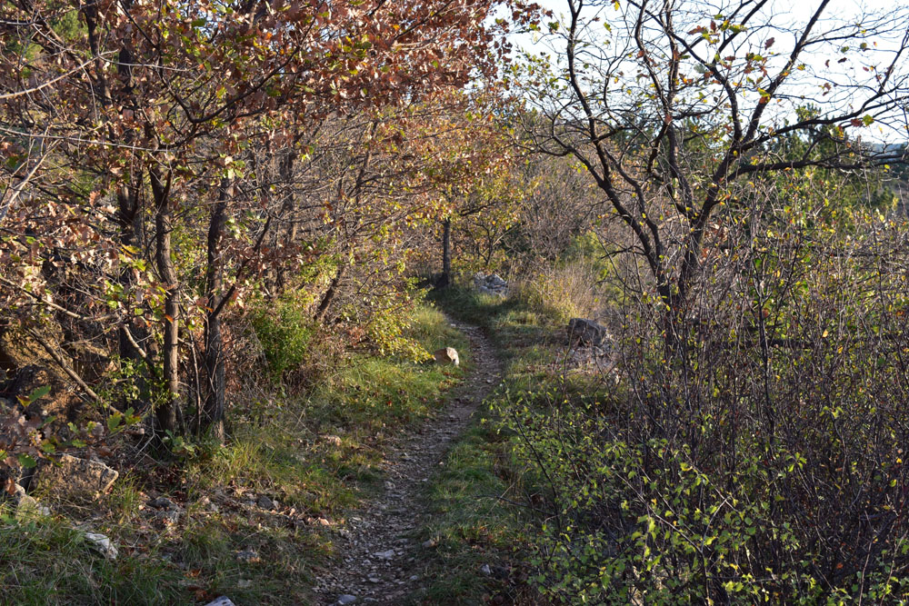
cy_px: 303
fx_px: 1098
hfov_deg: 45.0
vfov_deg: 30.9
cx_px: 454
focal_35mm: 44
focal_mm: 29
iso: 400
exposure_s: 1/125
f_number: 8
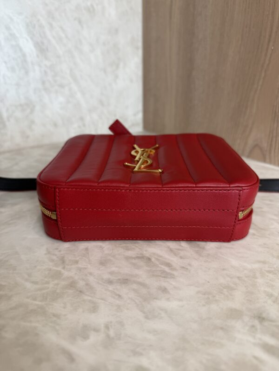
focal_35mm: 24
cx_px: 140
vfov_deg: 71.6
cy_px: 186
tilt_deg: -23.0
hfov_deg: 56.8
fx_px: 258
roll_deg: +0.0
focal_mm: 6.76
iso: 80
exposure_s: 1/120
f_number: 1.78
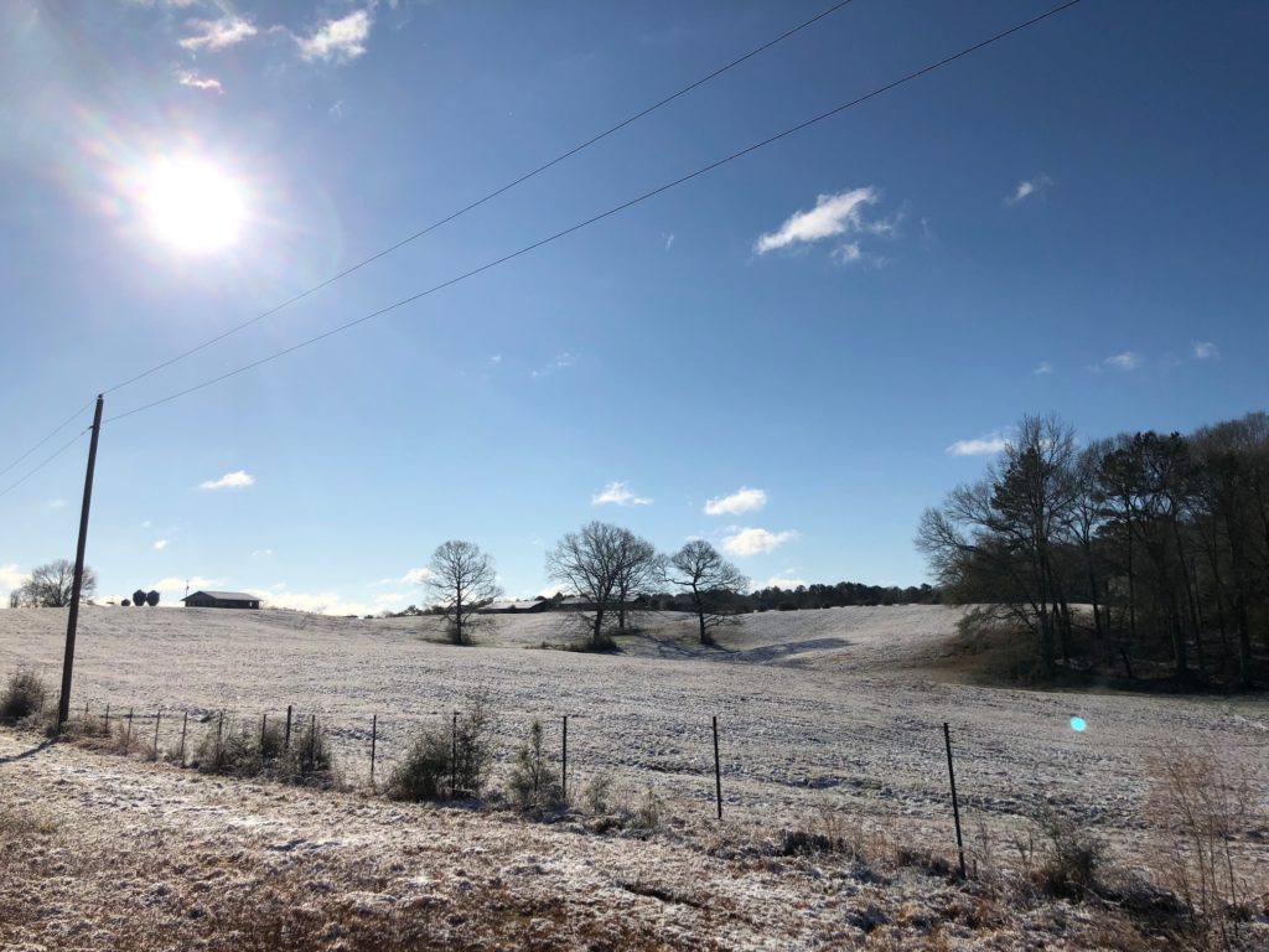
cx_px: 634
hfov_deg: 63.4
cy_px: 476
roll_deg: +1.0
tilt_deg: +10.2
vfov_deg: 49.7
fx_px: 1026
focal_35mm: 28
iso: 25
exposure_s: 1/8000
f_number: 1.8
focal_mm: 4
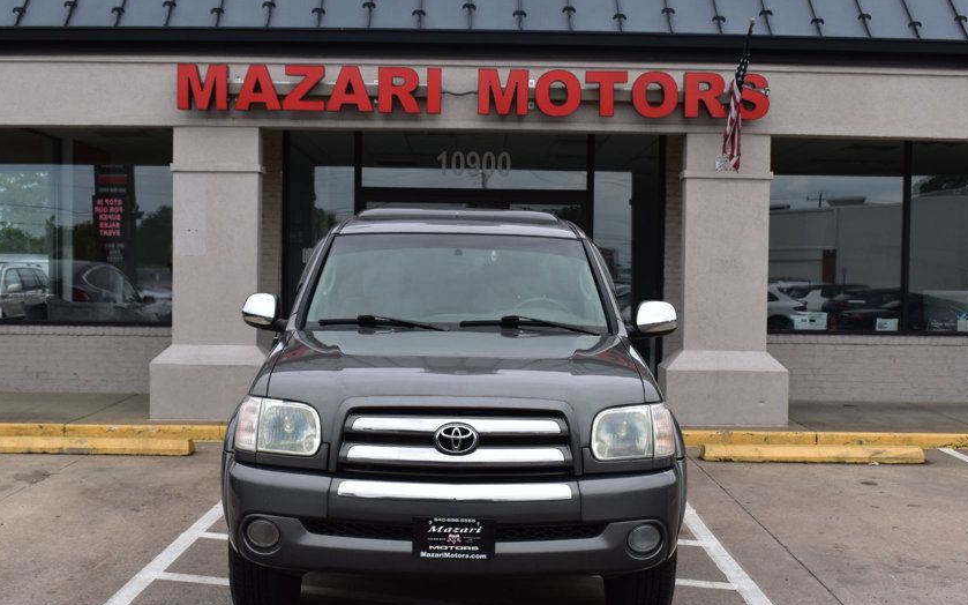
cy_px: 345
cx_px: 494
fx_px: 1230
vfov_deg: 27.6
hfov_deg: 43.0
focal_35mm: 47
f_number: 10
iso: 400
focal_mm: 25
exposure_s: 1/320
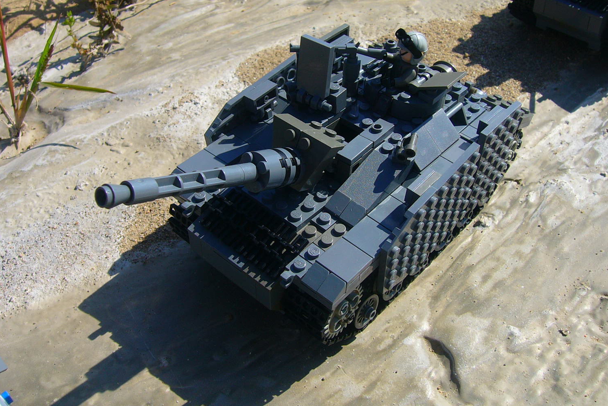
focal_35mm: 39
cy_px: 175
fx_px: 659
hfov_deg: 49.5
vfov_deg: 34.2
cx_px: 321
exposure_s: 1/400
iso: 64
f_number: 5.6
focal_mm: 5.8
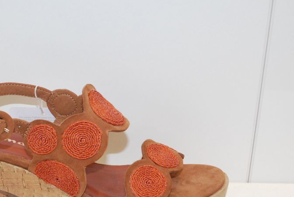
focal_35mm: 64
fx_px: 523
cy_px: 139
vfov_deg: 21.2
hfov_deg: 31.0
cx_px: 86
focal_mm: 24
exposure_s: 1/200
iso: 1600
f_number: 9
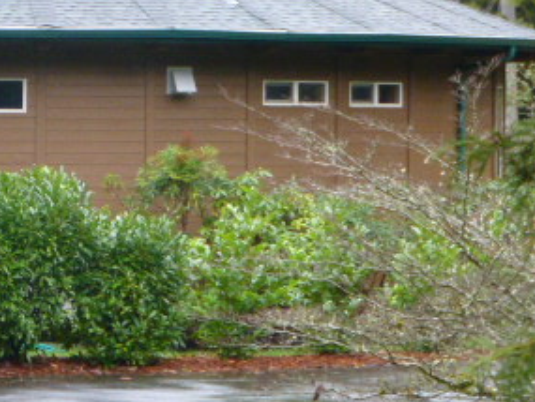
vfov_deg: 5.1
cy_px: 101
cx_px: 19
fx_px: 4484
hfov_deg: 6.8
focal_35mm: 290
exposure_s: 1/160
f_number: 5.4
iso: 500
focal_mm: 23.1
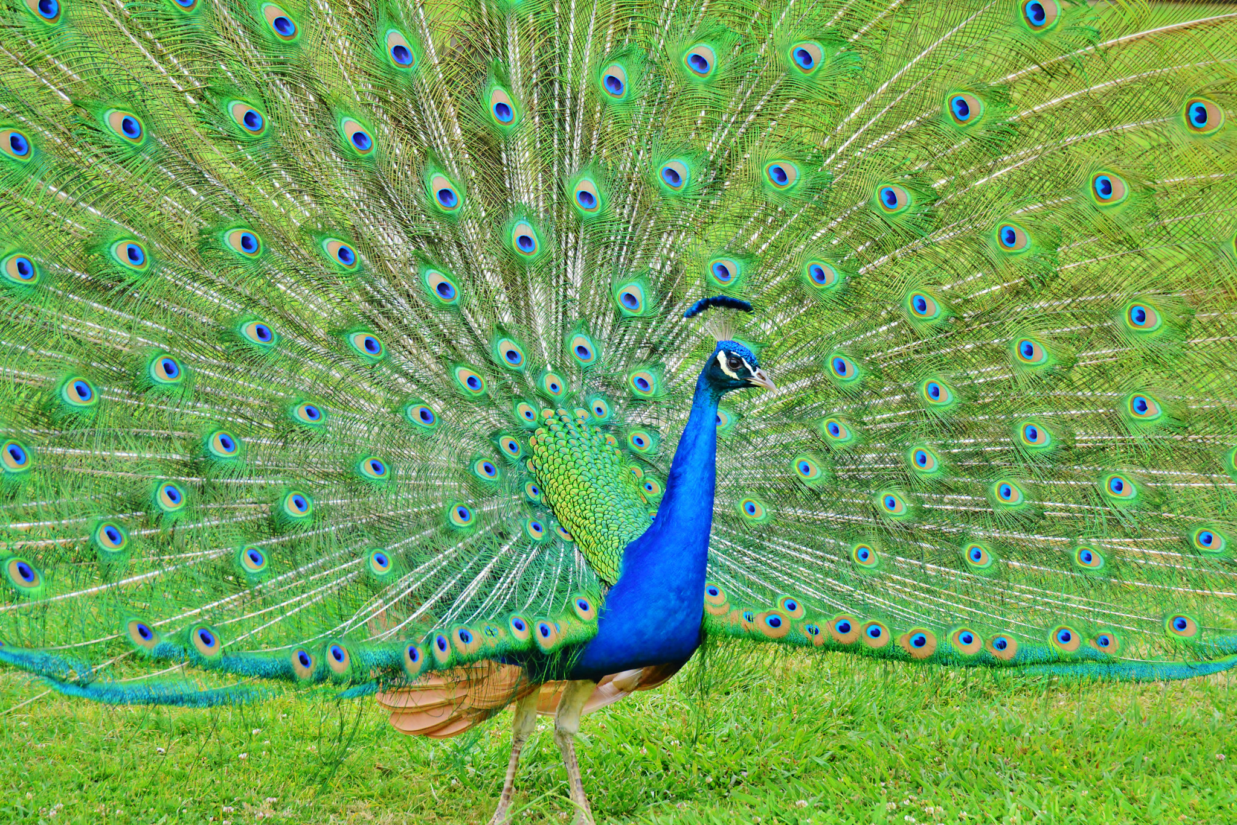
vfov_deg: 11.4
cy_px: 412
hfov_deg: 17.1
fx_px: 4125
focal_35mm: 120
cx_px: 618
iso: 6400
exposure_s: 1/1600
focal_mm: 120
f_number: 11
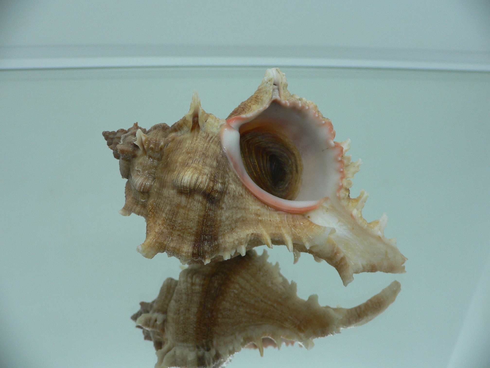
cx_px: 245
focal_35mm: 35
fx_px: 495
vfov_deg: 40.7
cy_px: 184
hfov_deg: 52.6
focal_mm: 4.6
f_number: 2.8
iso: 80
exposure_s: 1/60
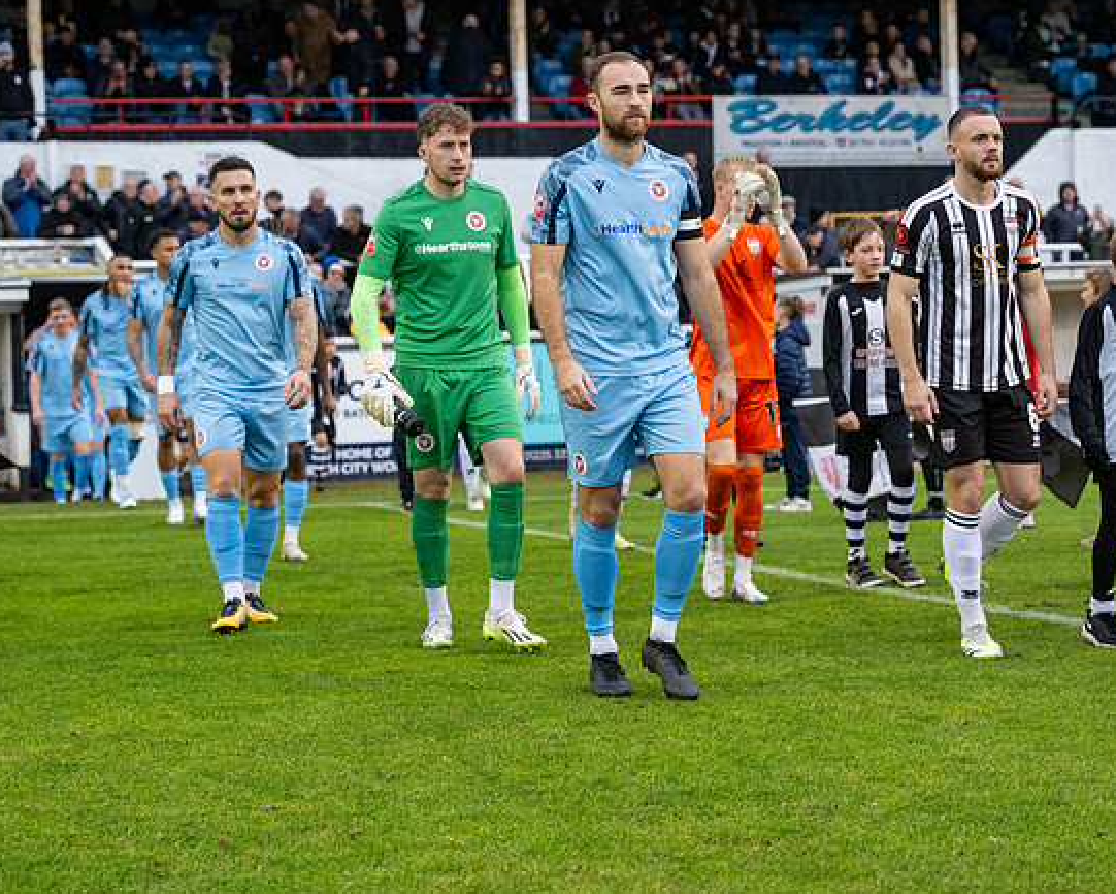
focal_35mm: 82
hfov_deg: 23.3
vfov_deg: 18.7
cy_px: 444
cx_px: 603
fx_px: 2709
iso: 2000
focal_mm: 70
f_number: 4
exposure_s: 1/400
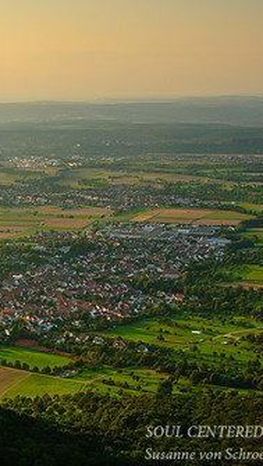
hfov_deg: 15.6
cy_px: 201
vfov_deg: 27.8
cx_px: -14
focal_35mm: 76
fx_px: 940
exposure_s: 1/90
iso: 200
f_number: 11
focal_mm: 28
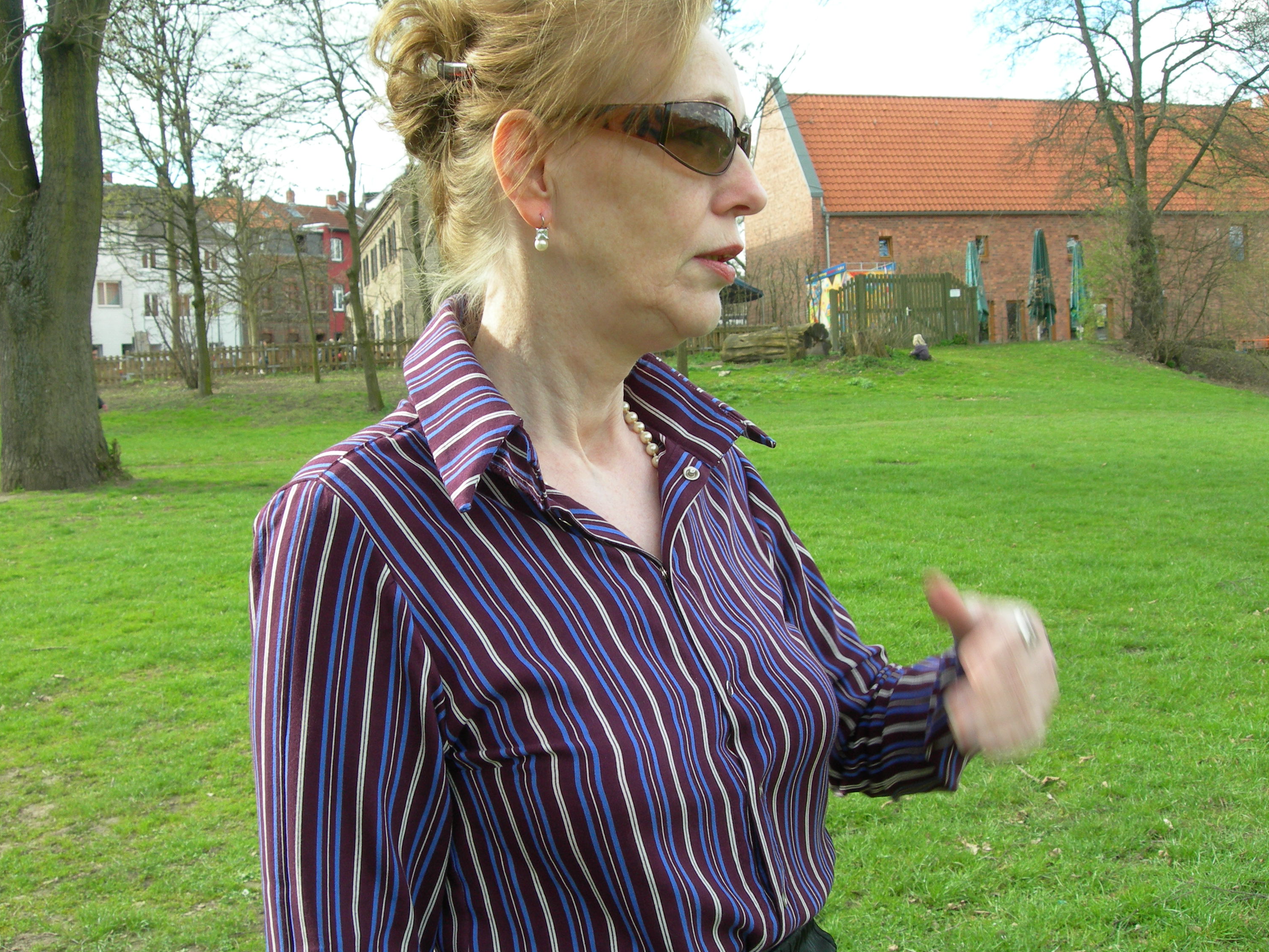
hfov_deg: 47.9
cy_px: 480
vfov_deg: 36.8
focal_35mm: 39
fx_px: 1430
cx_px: 620
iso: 100
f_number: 4.8
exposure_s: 1/116
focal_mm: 7.8
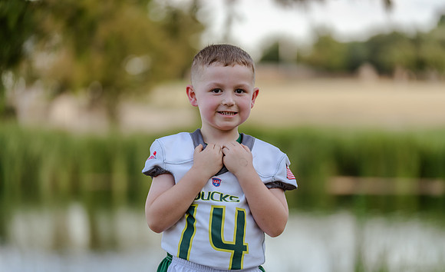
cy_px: 153
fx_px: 1748
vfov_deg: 8.9
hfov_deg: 14.5
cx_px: 222
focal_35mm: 145
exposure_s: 1/320
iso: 160
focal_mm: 137
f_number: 2.8
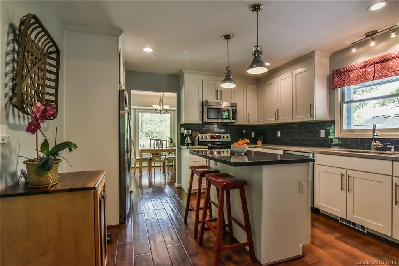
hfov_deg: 90.0
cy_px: 133
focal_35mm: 18
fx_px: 200
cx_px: 200
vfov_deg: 67.4
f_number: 13
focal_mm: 18
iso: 4000
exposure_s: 1/160
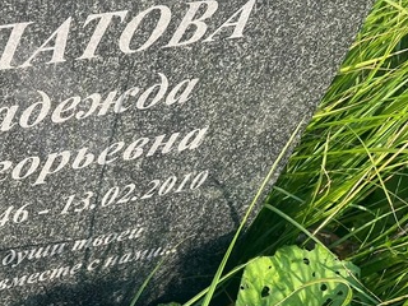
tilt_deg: -48.6
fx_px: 766
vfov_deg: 22.6
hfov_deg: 28.7
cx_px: 41
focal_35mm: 65
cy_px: 145
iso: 50
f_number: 1.5
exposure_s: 1/421
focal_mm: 5.7
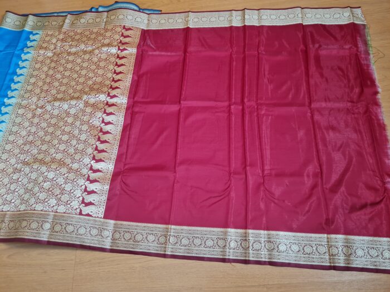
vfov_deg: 53.1
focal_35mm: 26
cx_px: 195
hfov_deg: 67.3
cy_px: 146
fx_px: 293
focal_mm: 5.4
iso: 200
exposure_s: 1/40
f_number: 1.8
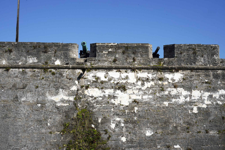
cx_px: 112
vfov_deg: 29.9
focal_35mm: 45
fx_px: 281
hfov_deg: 43.6
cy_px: 75
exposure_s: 1/100
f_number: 22
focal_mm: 45
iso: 100
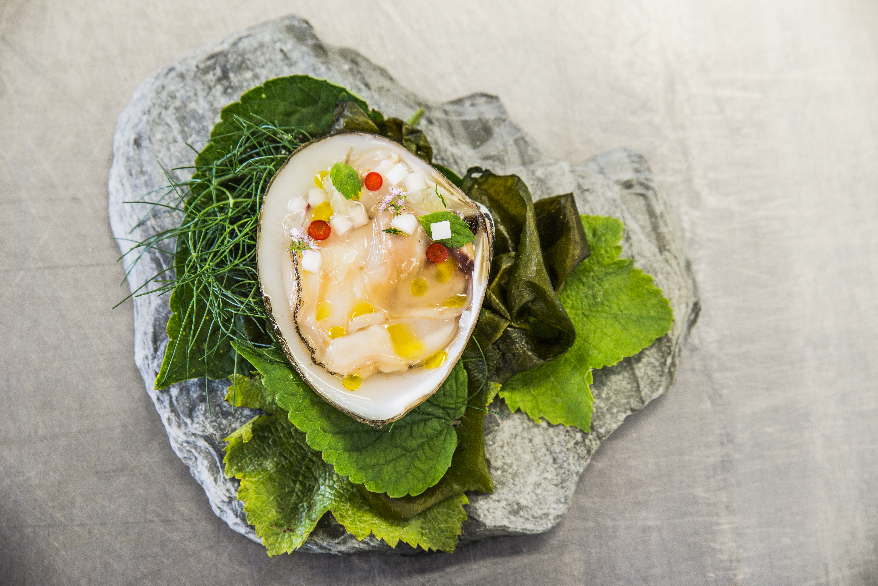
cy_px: 293
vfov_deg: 19.5
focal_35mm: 70
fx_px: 1708
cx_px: 439
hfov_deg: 28.8
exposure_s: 1/90
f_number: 4
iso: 200
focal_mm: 70
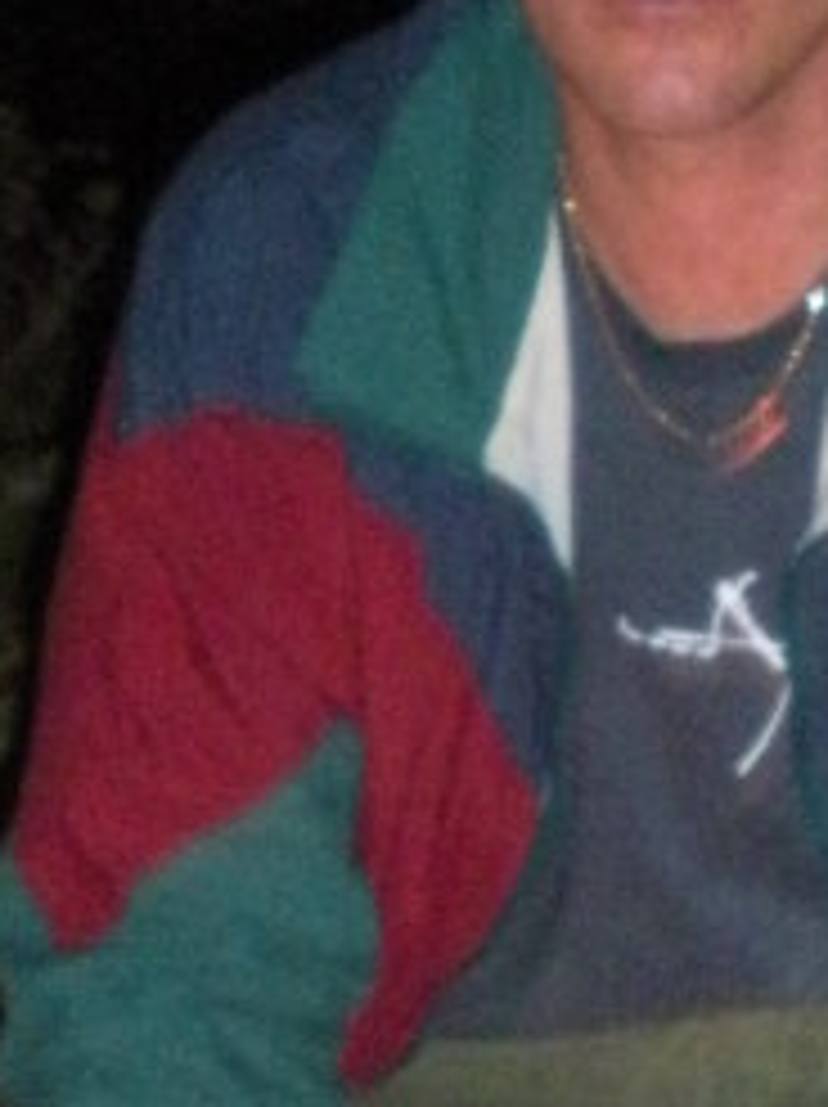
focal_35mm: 200
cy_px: 2090
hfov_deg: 7.4
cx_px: 446
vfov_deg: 9.4
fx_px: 6390
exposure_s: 1/5.3
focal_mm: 6.3
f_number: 3.5
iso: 487
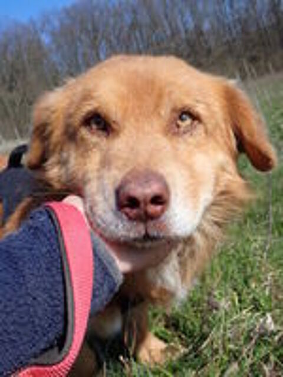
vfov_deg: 45.8
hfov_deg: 35.1
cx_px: 142
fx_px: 447
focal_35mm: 41
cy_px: 188
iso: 200
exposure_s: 1/1600
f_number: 4
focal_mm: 7.31
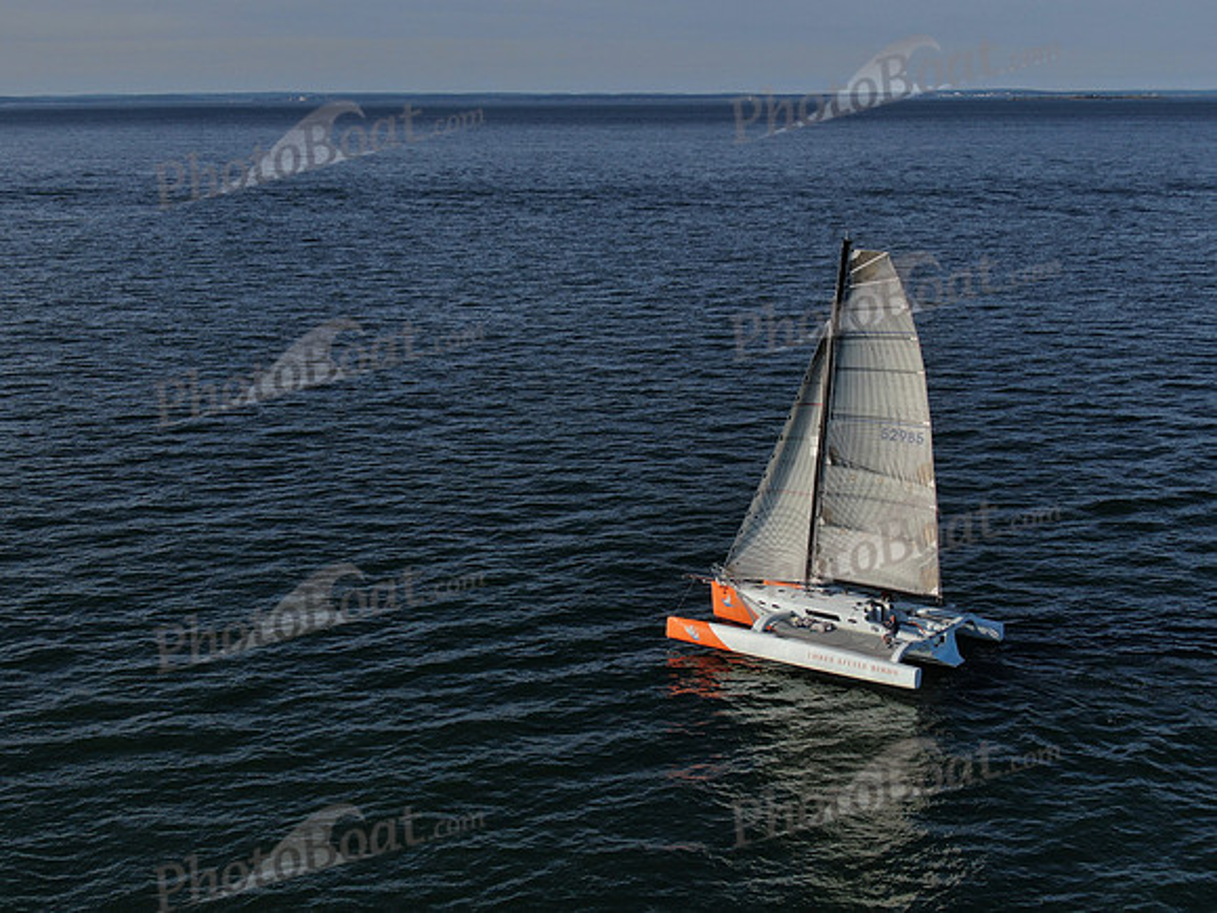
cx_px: 608
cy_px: 456
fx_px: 1688
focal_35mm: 48
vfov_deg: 30.3
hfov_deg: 39.7
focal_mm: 8.6
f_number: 3.8
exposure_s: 1/1600
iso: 100
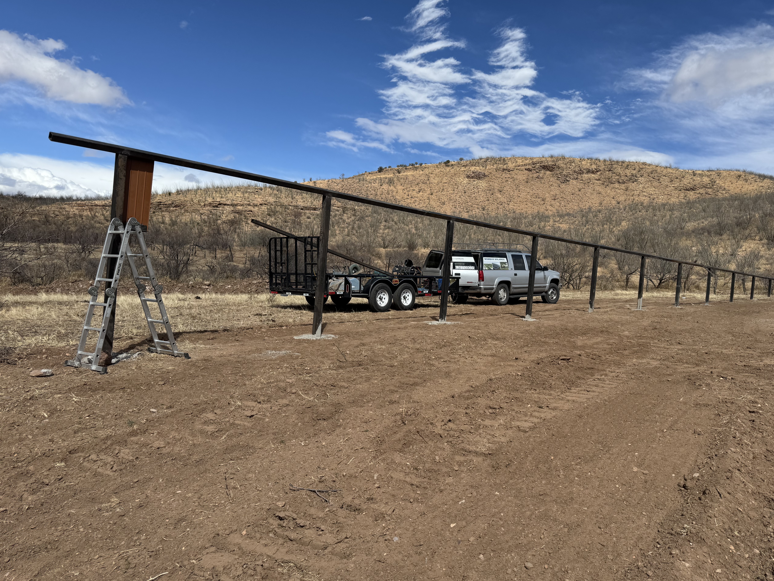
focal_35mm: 27
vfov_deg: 51.4
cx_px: 434
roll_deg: -4.4
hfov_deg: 65.1
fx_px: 604
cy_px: 287
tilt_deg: -0.5
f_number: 1.78
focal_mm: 6.76
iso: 80
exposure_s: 1/7092
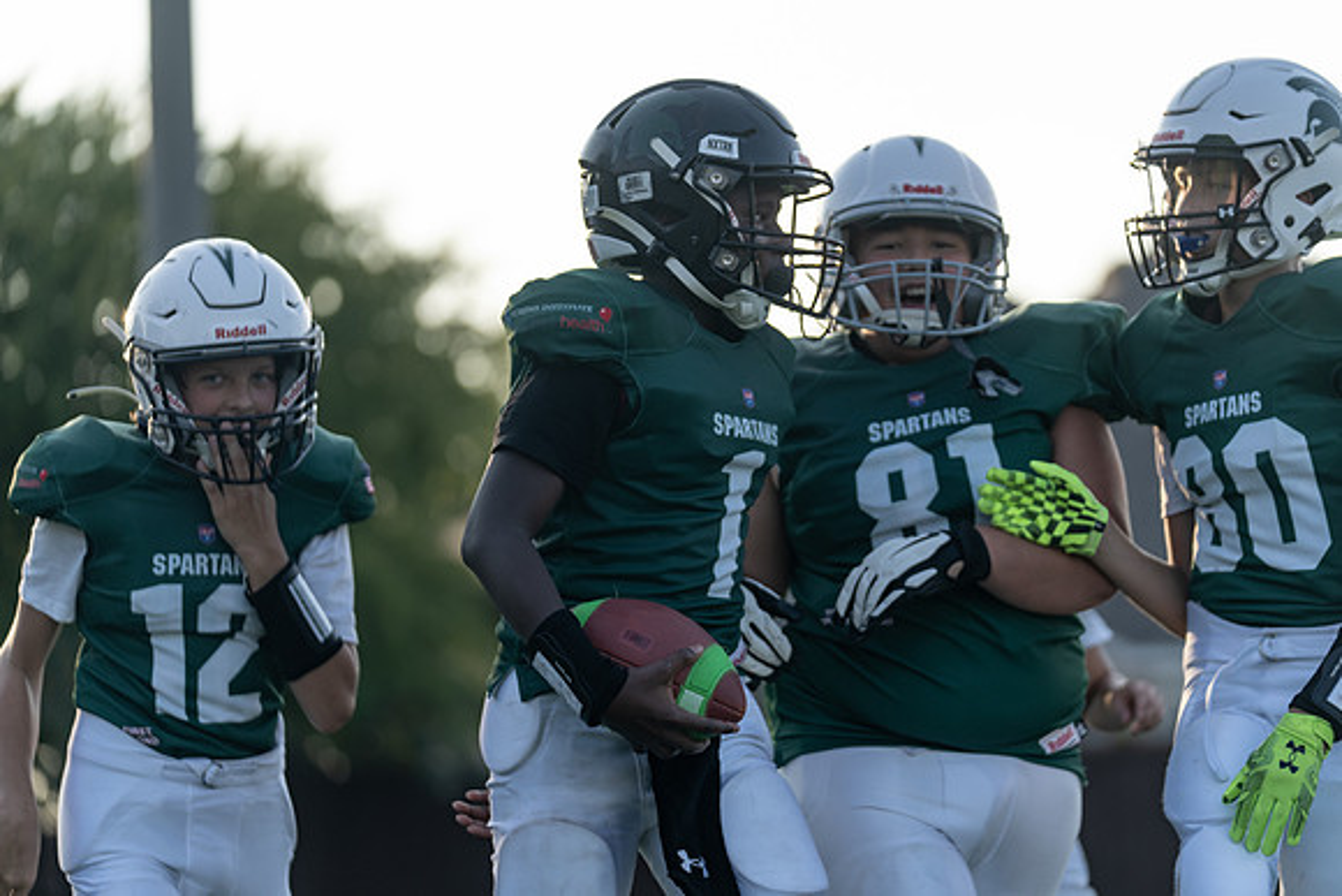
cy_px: 448
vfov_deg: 10.2
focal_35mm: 135
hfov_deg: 15.2
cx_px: 671
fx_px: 5033
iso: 160
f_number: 2.8
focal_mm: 135
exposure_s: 1/1000
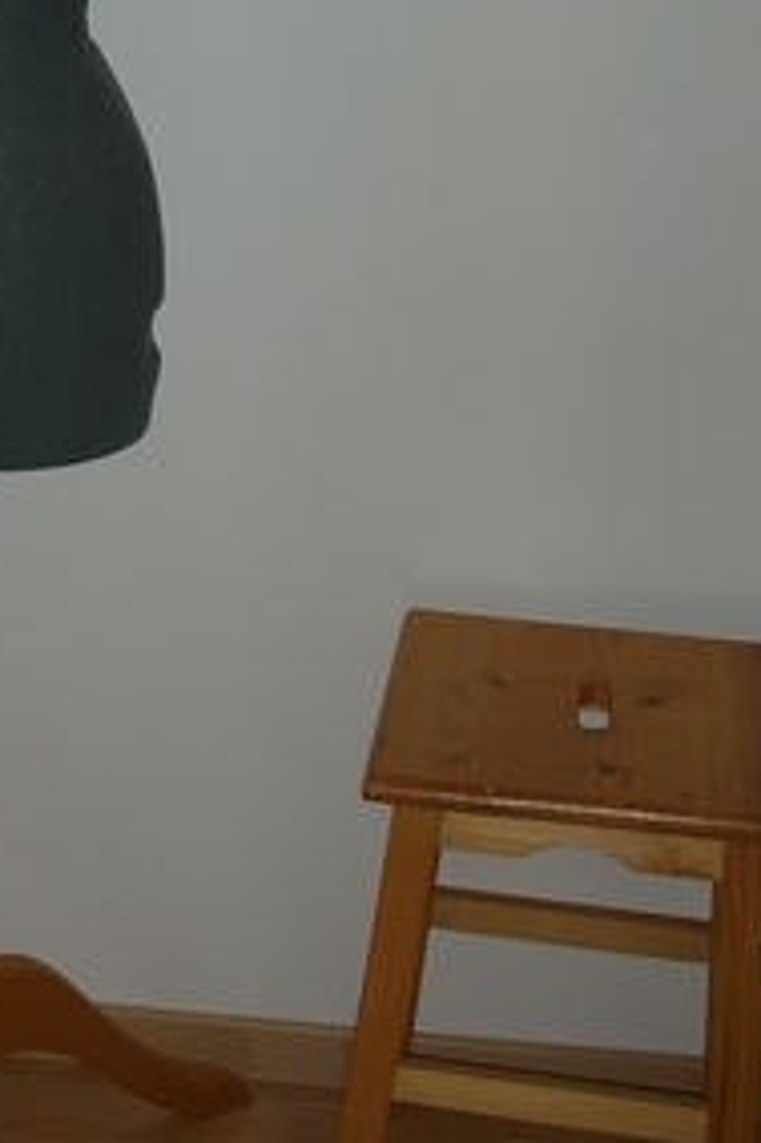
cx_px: -24
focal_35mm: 77
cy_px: 262
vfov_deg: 25.9
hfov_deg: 17.2
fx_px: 2444
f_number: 3
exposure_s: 1/60.1
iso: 50
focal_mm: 5.8
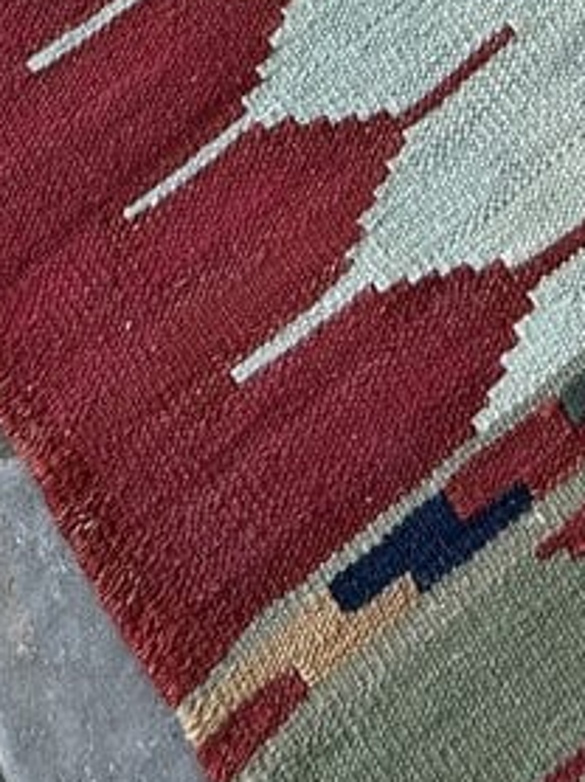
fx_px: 2956
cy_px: -993
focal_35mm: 131
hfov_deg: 11.2
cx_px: 53
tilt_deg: -54.1
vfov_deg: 12.4
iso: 50
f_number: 1.5
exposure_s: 1/495
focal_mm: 5.7
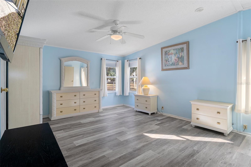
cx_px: 126
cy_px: 84
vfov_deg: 70.4
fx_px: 118
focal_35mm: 17
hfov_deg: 93.3
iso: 320
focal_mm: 17
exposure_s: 1/4
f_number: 8
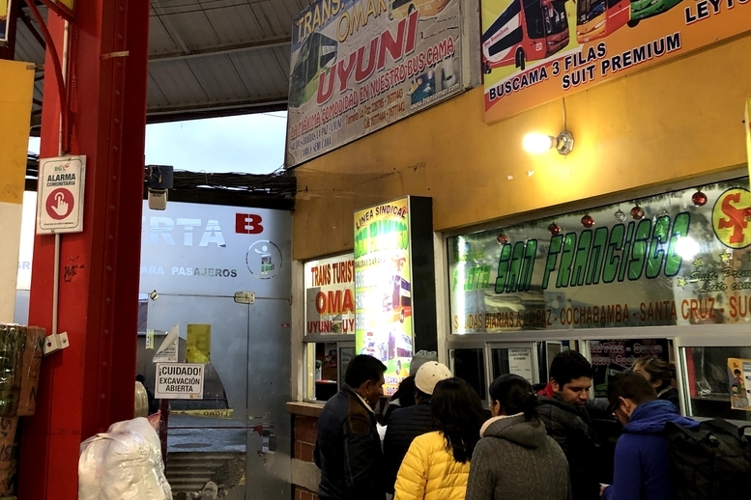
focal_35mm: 45
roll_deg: -1.3
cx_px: 256
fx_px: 939
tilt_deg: +13.5
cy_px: 143
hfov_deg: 43.1
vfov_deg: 29.5
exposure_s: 1/20
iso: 40
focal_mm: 3.99
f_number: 1.8
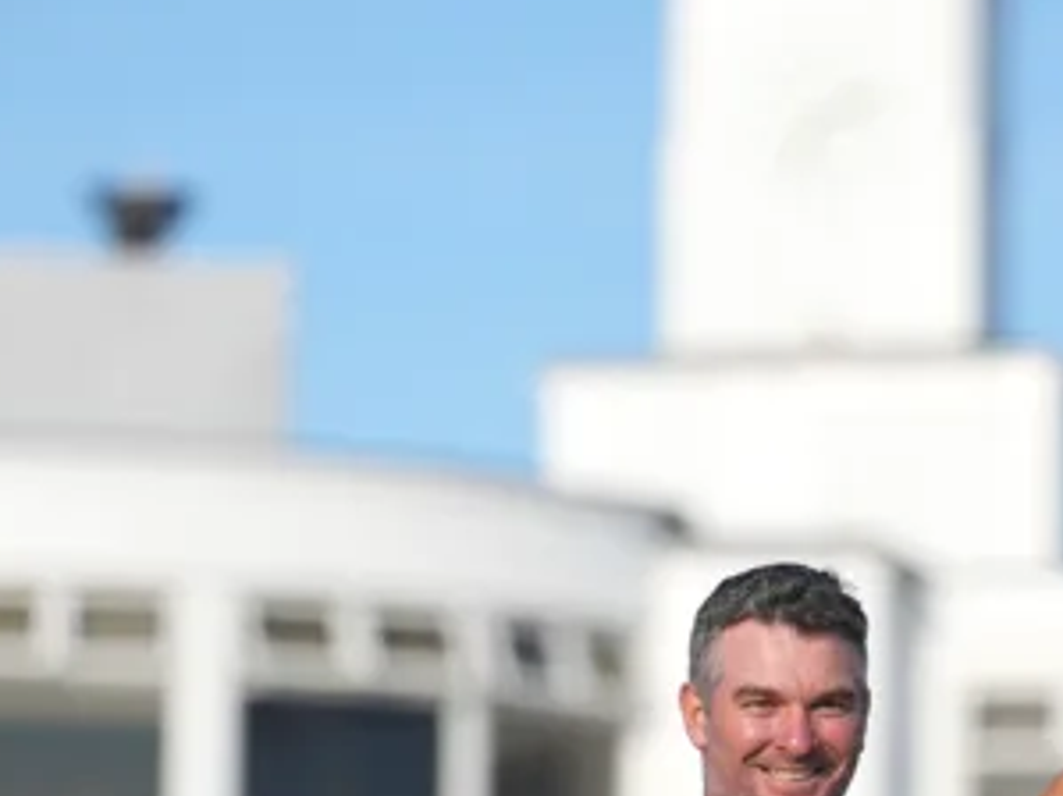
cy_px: 718
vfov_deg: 5.3
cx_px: 722
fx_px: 8595
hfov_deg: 7.1
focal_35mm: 280
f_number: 2
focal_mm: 116
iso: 125
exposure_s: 1/5000
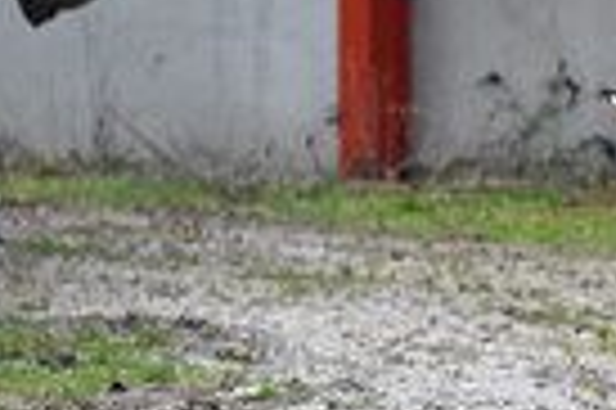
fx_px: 9793
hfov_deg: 3.6
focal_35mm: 573
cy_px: -32
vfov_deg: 2.4
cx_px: 1219
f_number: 3.5
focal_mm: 135
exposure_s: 1/800
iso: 3200
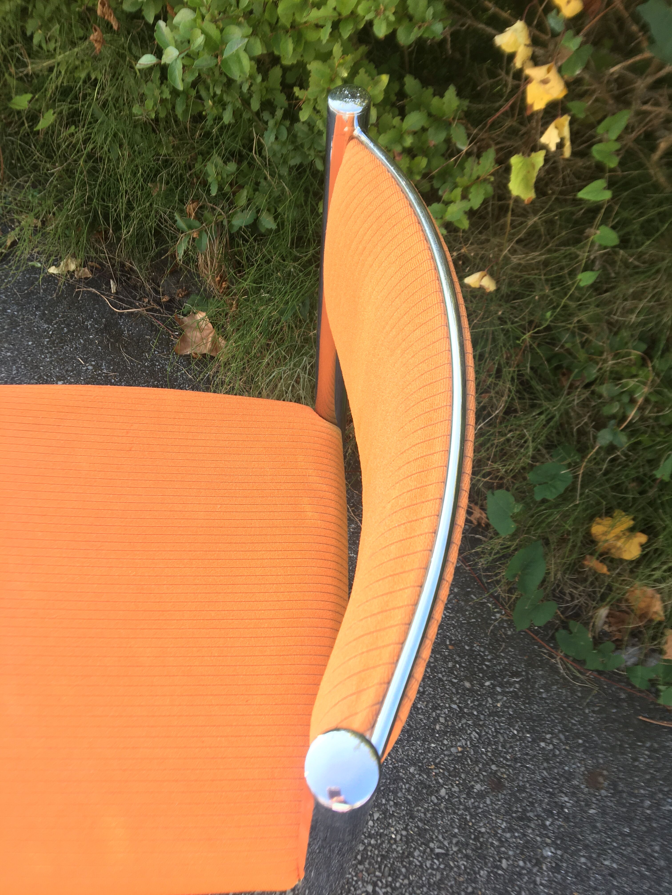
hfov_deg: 48.2
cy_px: 448
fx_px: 751
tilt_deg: -59.1
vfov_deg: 61.7
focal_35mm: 29
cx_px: 336
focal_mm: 4.15
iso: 25
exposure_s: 1/144
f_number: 2.2
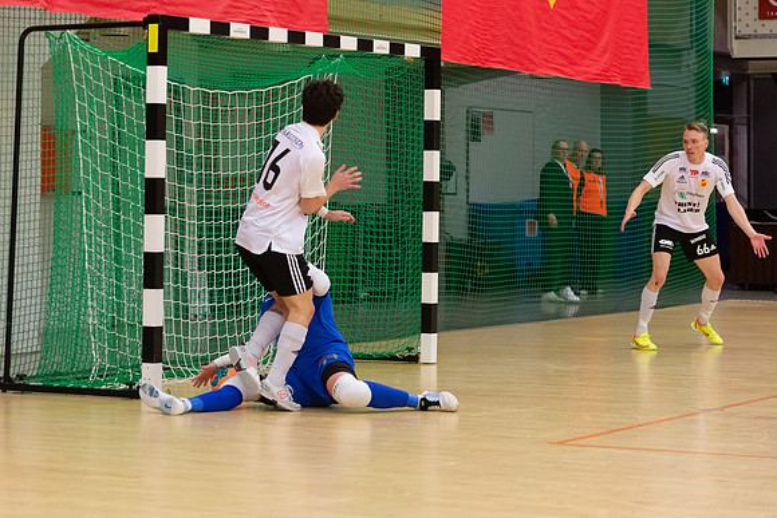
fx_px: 2159
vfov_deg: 13.7
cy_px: 259
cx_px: 388
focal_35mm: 100
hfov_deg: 20.4
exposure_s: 1/640
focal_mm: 100
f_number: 4.5
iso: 4000
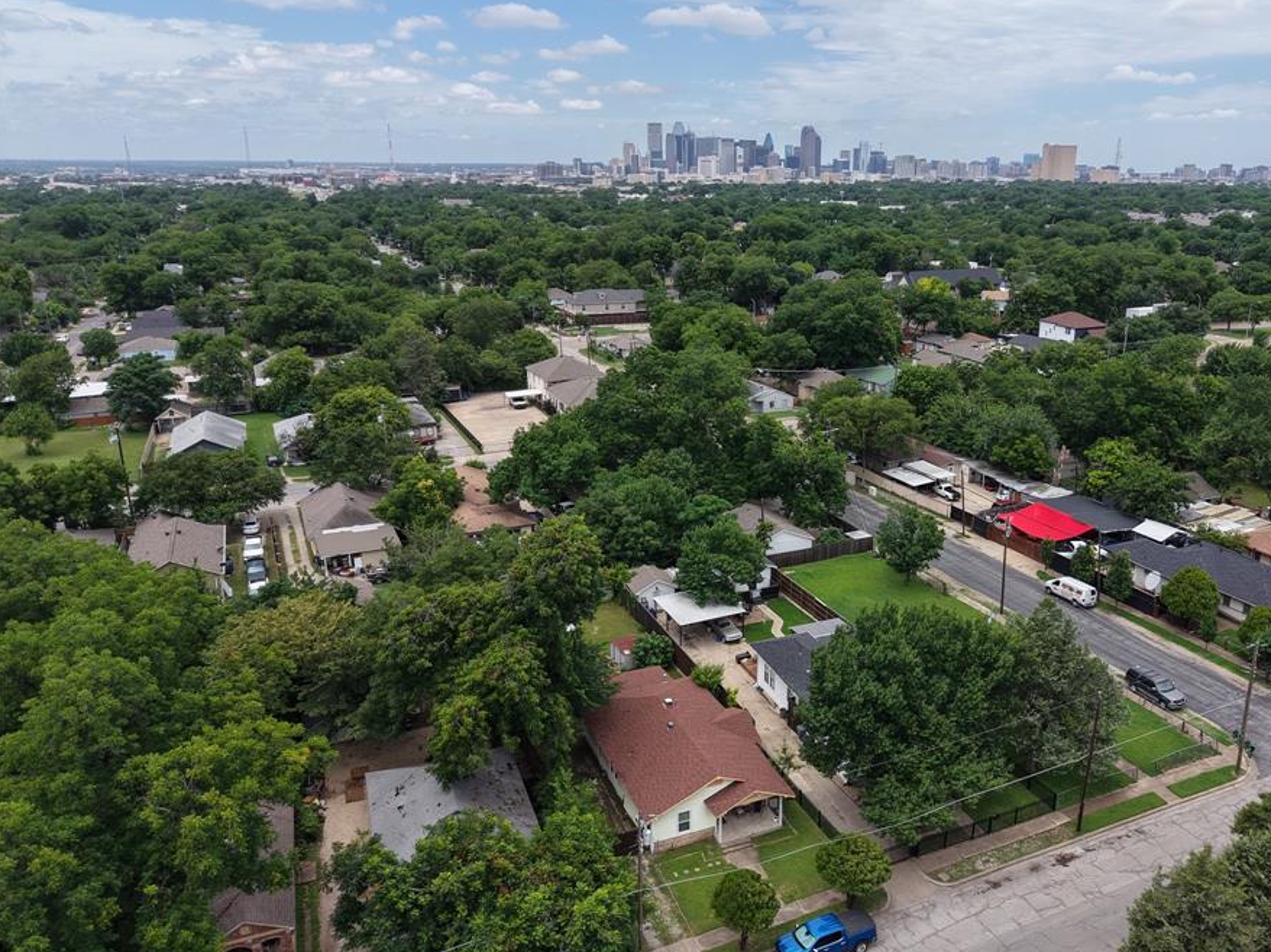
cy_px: 467
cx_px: 737
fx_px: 1028
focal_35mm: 28
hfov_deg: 63.1
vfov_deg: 49.7
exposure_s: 1/5000
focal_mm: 8.67
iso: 210
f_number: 1.8
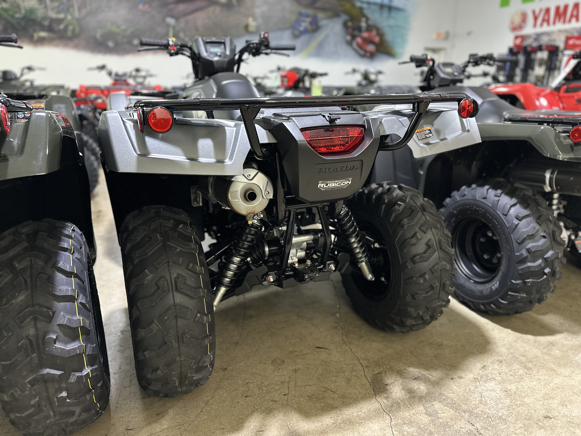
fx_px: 403
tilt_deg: -18.1
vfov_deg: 56.8
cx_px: 290
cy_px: 218
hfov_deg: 71.6
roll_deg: -0.6
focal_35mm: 24
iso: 320
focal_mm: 6.86
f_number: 1.78
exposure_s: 1/60
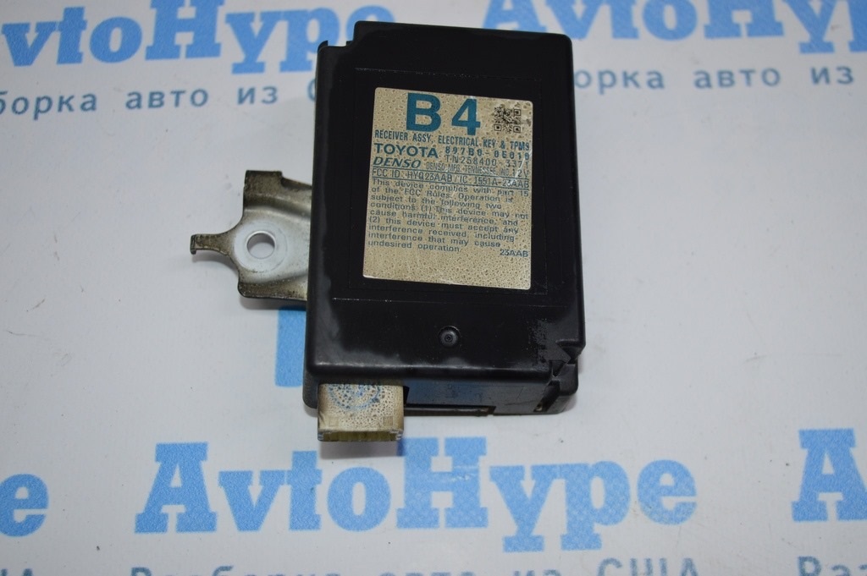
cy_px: 288
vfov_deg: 28.9
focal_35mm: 46
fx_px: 1119
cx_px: 434
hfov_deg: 42.4
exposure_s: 1/125
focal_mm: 31
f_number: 4.2
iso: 360
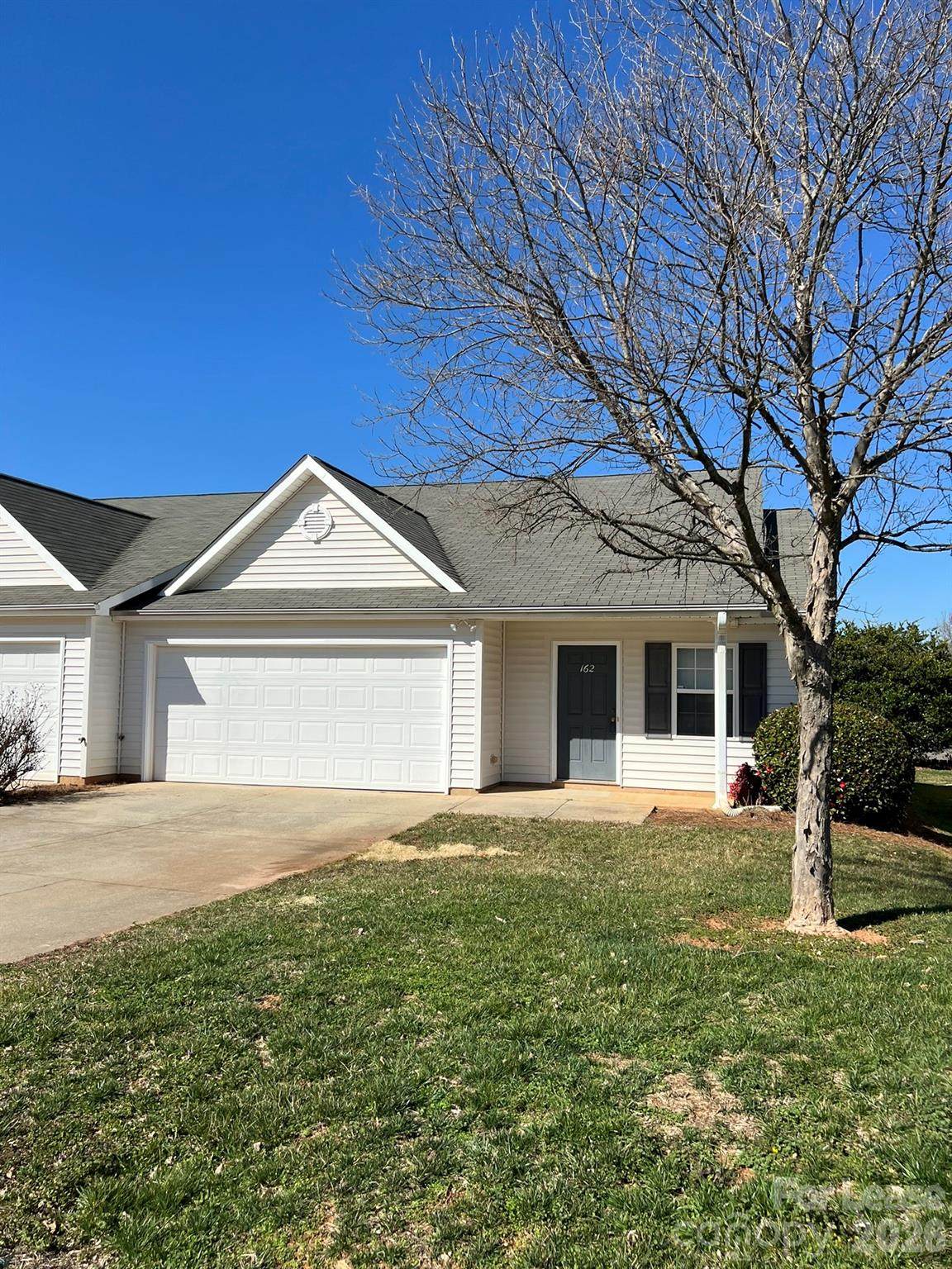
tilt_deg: +4.6
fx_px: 953
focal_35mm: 26
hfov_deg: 53.1
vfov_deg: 67.3
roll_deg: -0.3
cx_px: 476
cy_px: 634
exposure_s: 1/5587
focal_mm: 5.7
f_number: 1.5
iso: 50
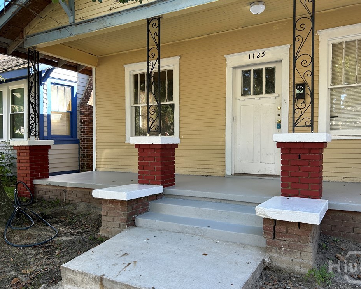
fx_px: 299
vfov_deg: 51.5
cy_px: 148
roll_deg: +0.7
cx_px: 184
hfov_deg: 62.2
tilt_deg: -1.3
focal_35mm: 28
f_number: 1.5
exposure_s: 1/213
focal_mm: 5.7
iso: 40
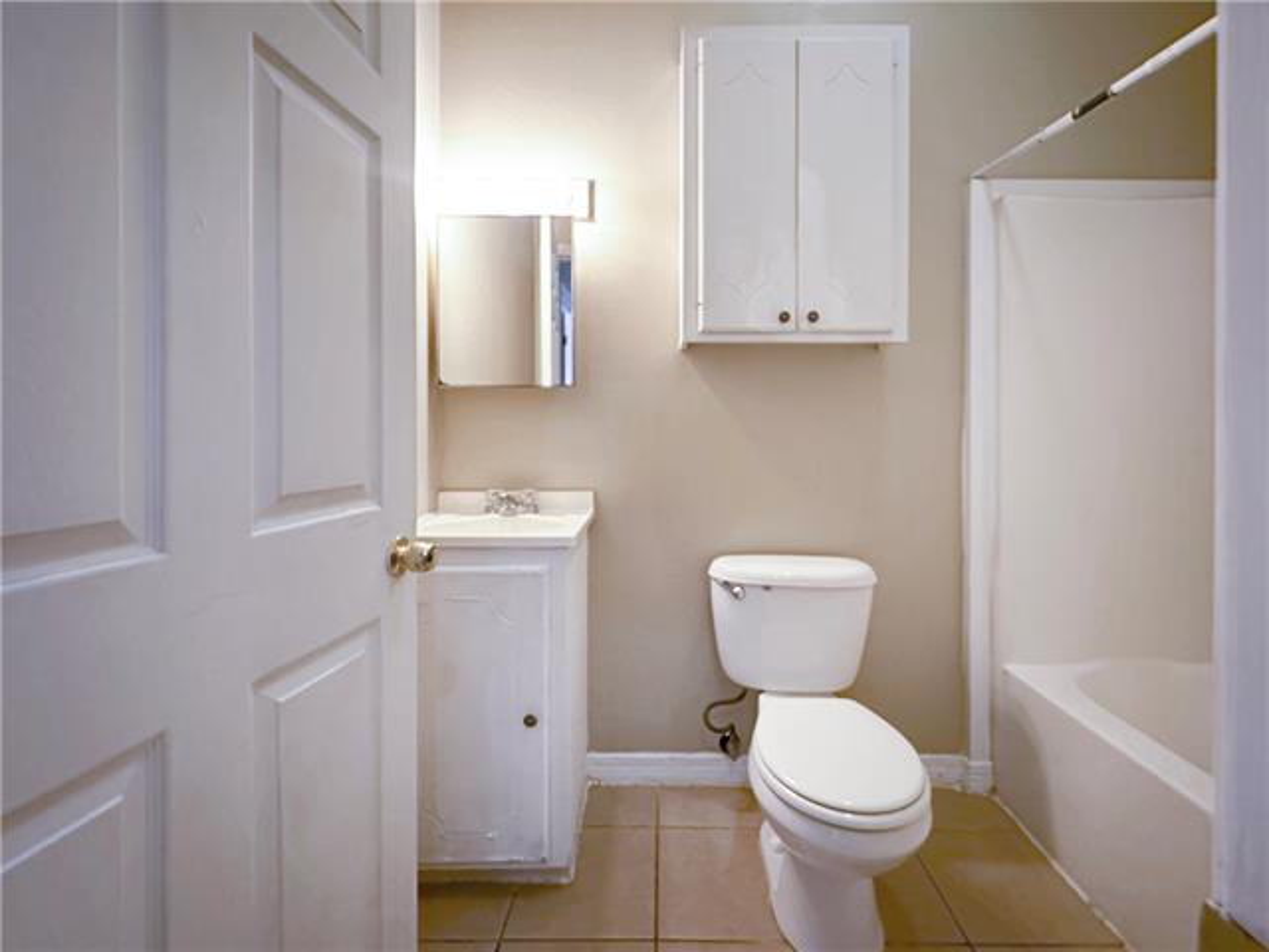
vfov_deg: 85.7
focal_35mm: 14
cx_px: 634
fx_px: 513
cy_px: 476
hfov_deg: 102.1
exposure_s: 1/60
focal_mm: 2.22
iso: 800
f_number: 2.2
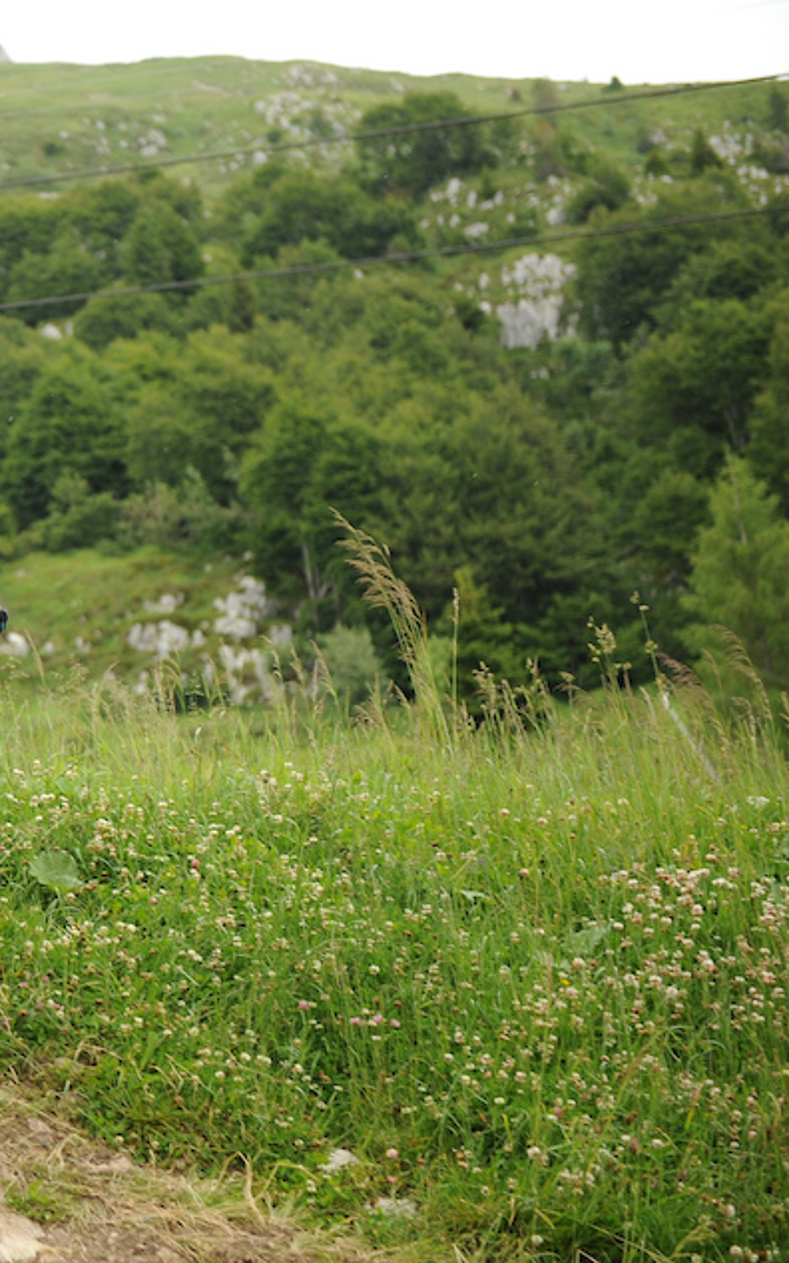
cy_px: 642
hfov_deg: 12.5
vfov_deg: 20.4
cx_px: -201
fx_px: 3511
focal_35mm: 102
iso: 640
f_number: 2.8
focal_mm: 62
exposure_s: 1/800
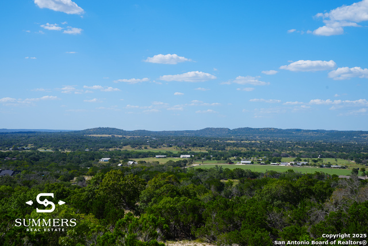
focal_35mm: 57
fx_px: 583
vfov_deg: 23.8
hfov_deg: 35.0
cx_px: 184
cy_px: 123
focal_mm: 57
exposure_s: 1/160
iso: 100
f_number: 10
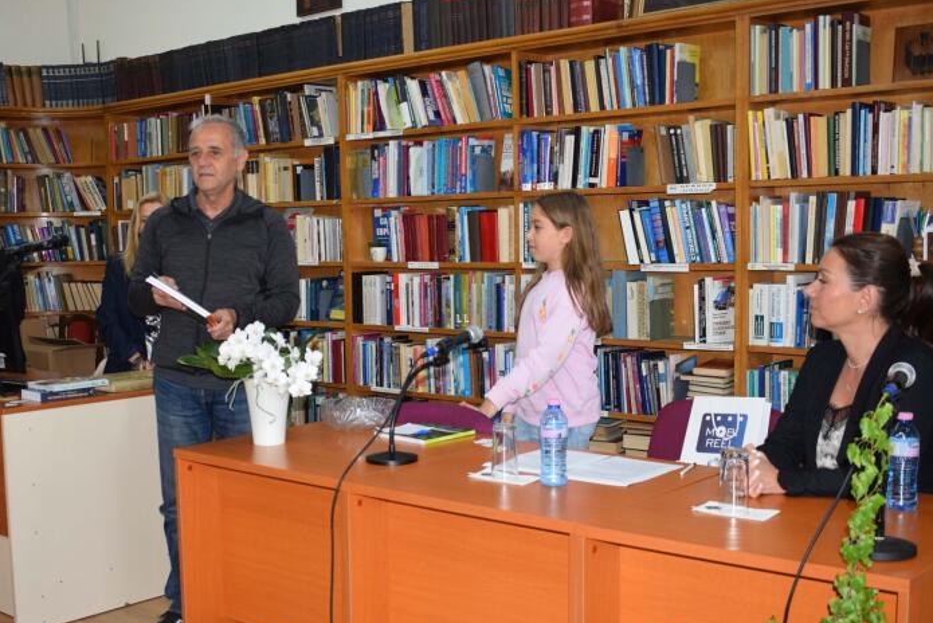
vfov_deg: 30.0
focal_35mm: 45
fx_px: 1158
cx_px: 388
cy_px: 395
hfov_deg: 43.7
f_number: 4.5
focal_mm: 23
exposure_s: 1/80
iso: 800
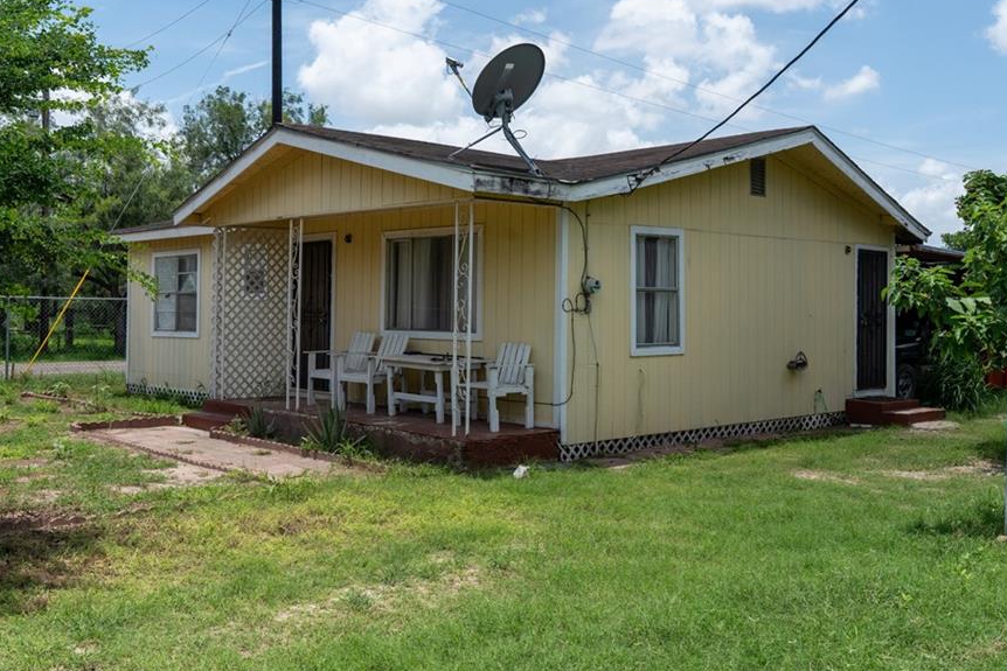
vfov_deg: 35.0
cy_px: 287
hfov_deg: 50.7
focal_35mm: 38
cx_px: 515
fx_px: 1063
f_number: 8
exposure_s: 1/3200
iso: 125
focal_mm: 32
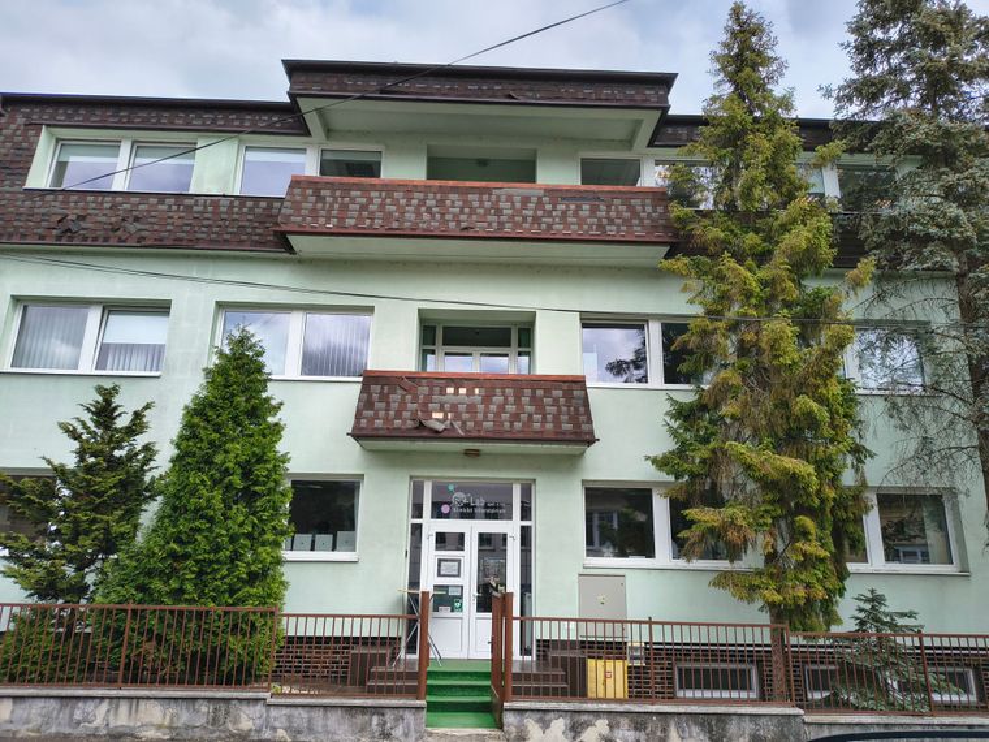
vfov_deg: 56.8
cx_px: 494
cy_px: 371
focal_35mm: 24
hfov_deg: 71.6
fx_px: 686
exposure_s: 1/1814
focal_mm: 5.56
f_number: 1.8
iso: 102
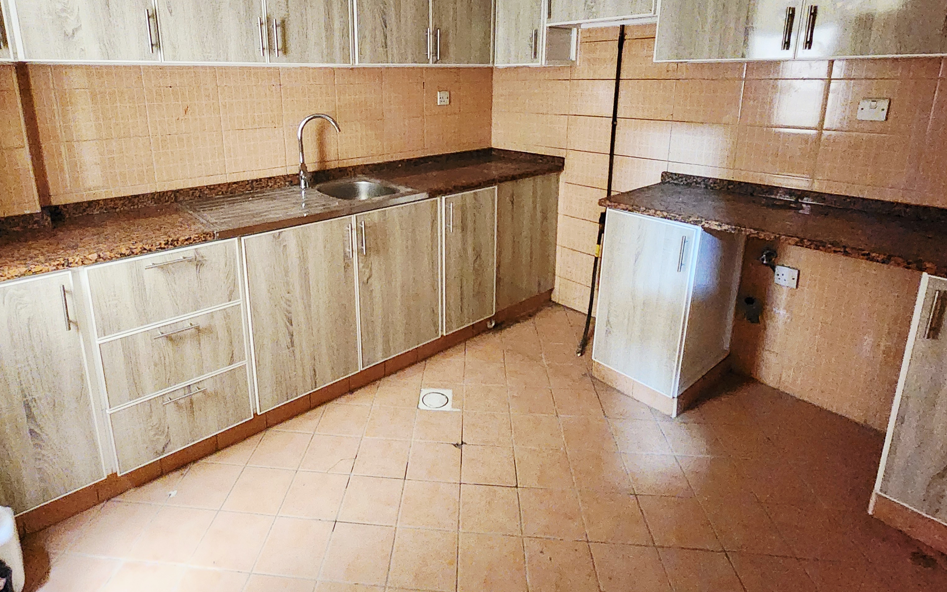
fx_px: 465
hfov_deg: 90.5
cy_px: 187
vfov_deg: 63.0
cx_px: 407
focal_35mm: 18
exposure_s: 1/15
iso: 2500
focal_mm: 2.2
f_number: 2.2
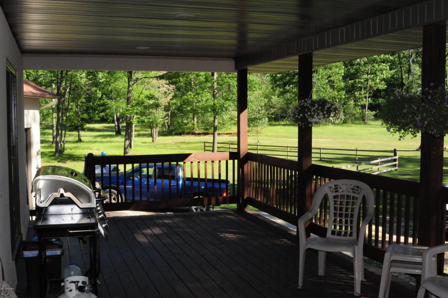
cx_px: 224
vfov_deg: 31.8
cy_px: 149
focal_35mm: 42
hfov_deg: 46.4
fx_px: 522
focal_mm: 28
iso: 1600
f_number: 20
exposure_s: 1/250
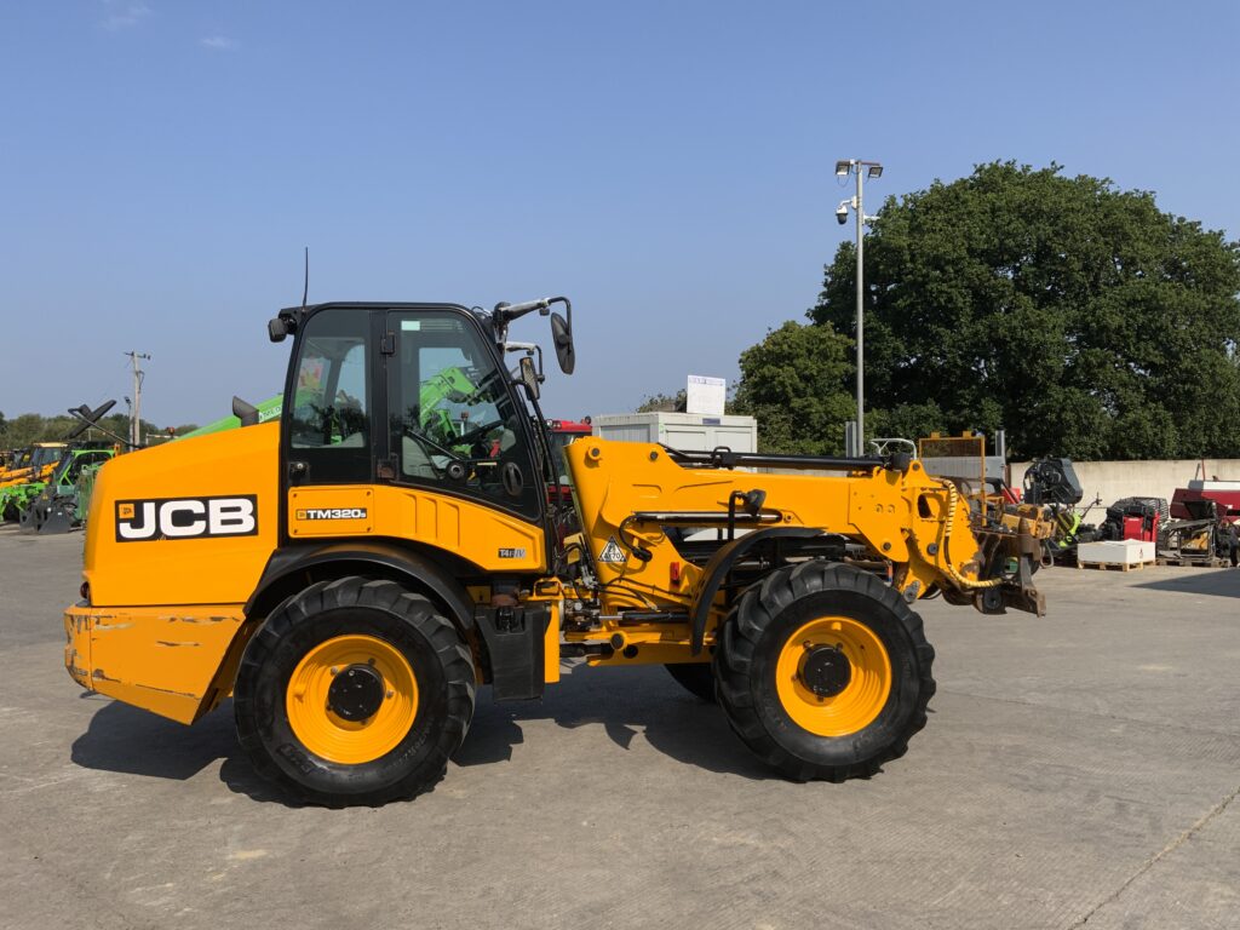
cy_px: 465
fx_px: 1039
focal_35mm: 29
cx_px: 620
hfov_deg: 61.7
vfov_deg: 48.2
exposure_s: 1/2227
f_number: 1.8
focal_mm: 3
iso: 16
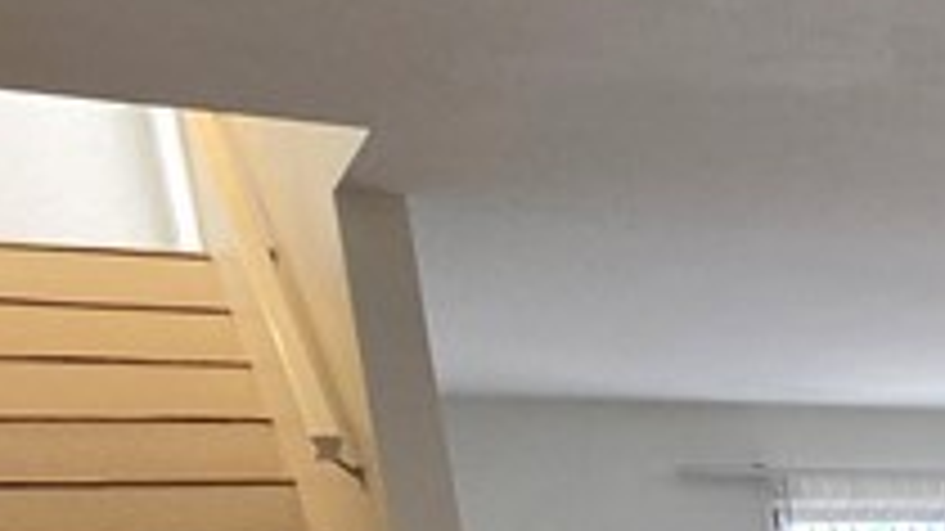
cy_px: 950
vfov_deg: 15.2
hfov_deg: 20.7
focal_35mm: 69
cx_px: 1719
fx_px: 1729
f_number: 2.2
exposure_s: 1/60
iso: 320
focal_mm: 2.2
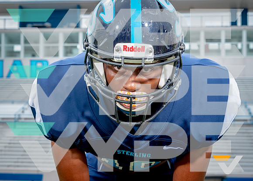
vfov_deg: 17.6
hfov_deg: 24.4
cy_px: 88
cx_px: 100
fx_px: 584
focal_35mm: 81
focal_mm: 65
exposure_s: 1/125
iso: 100
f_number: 8
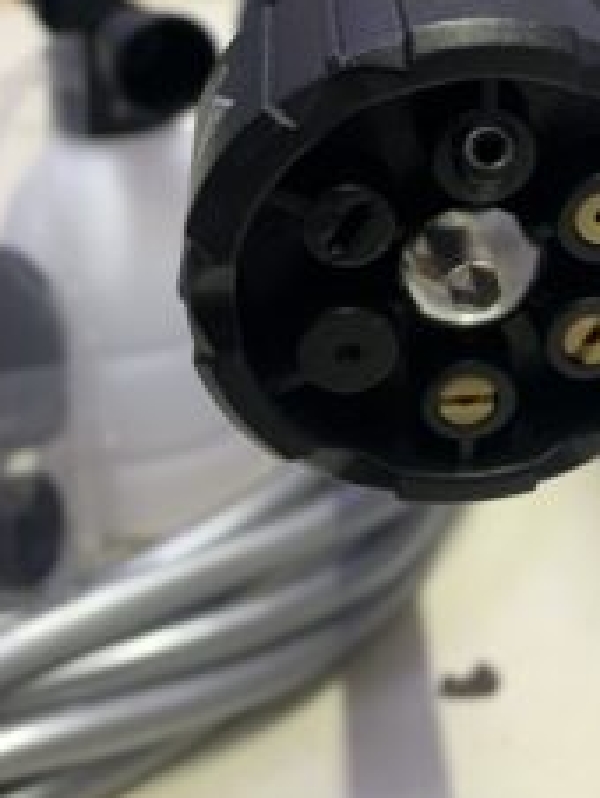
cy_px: 138
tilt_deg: -20.2
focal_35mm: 46
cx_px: 494
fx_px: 1061
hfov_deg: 30.7
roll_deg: +1.0
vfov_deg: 39.3
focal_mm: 4.25
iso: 125
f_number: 1.8
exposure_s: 1/60
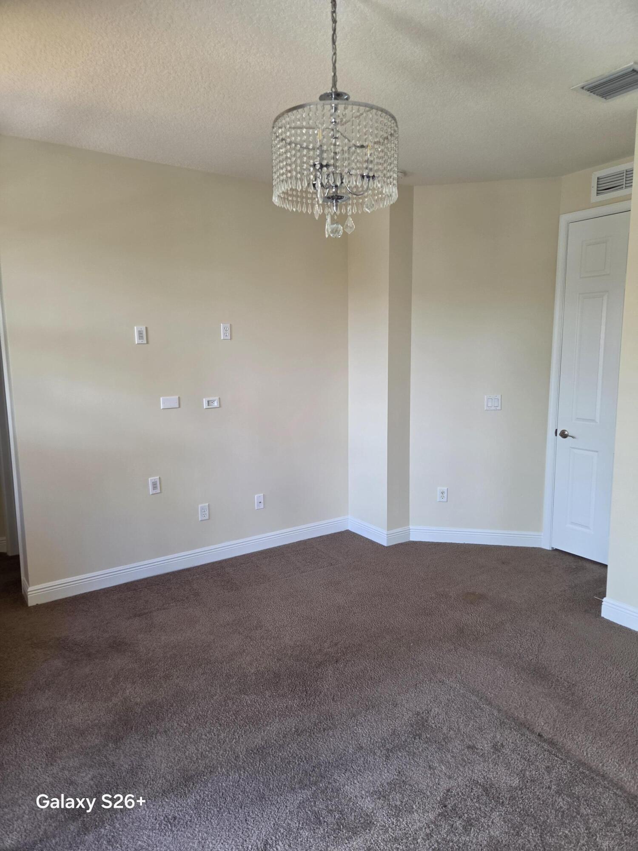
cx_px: 319
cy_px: 426
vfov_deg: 73.9
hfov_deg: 58.9
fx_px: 565
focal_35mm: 23
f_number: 1.8
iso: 200
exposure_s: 1/120
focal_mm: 5.4
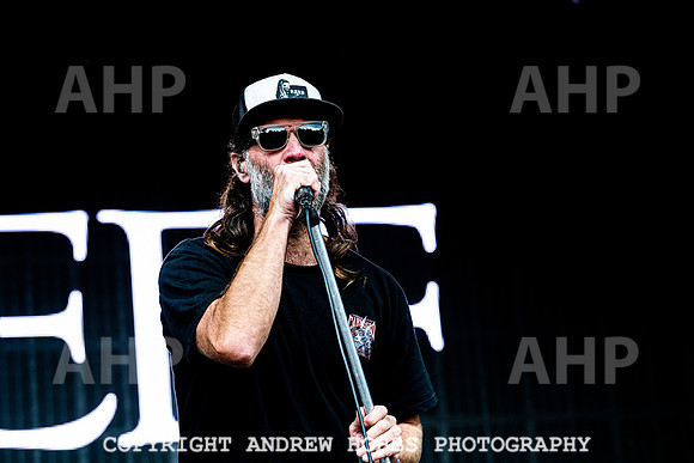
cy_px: 232
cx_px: 347
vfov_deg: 10.6
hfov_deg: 15.8
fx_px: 2507
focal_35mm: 130
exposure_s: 1/500
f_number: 5.6
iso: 1800
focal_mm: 130
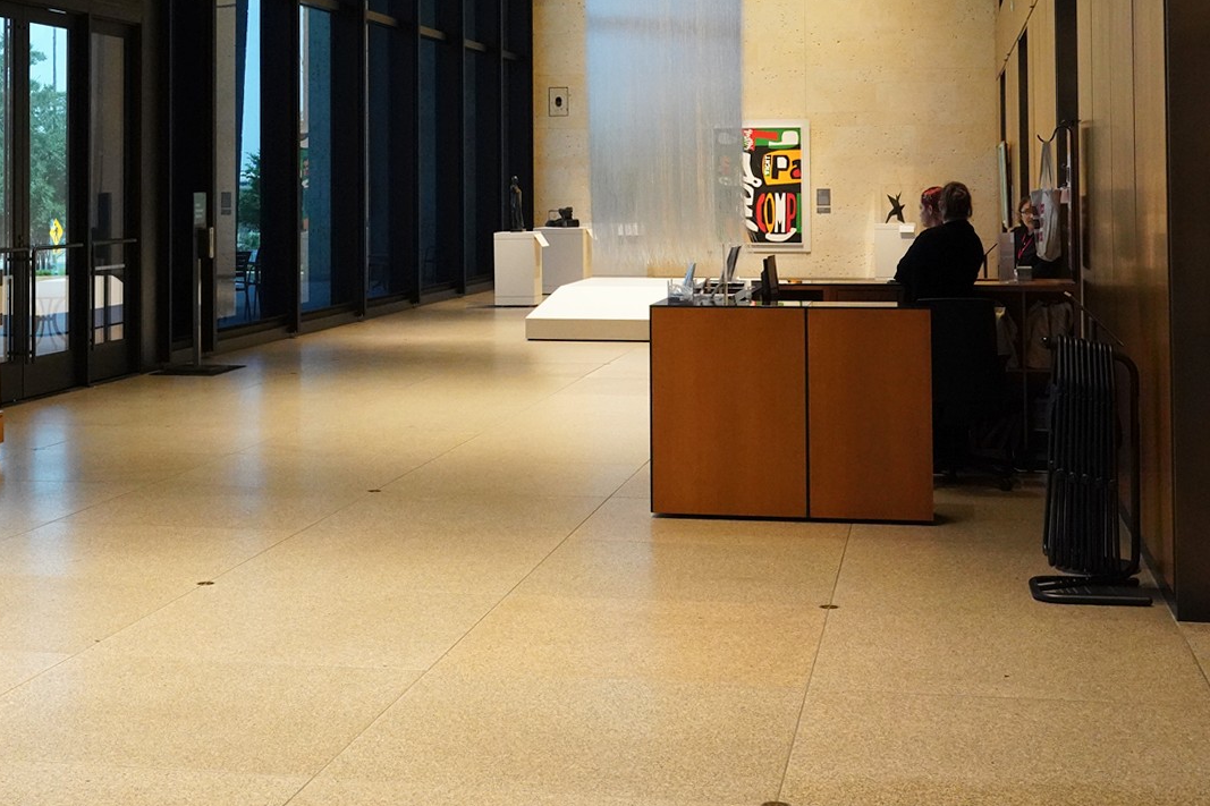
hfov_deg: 33.3
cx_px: 493
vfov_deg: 22.1
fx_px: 2016
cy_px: 96
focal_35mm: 60
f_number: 9
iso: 6400
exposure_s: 1/100
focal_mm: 32
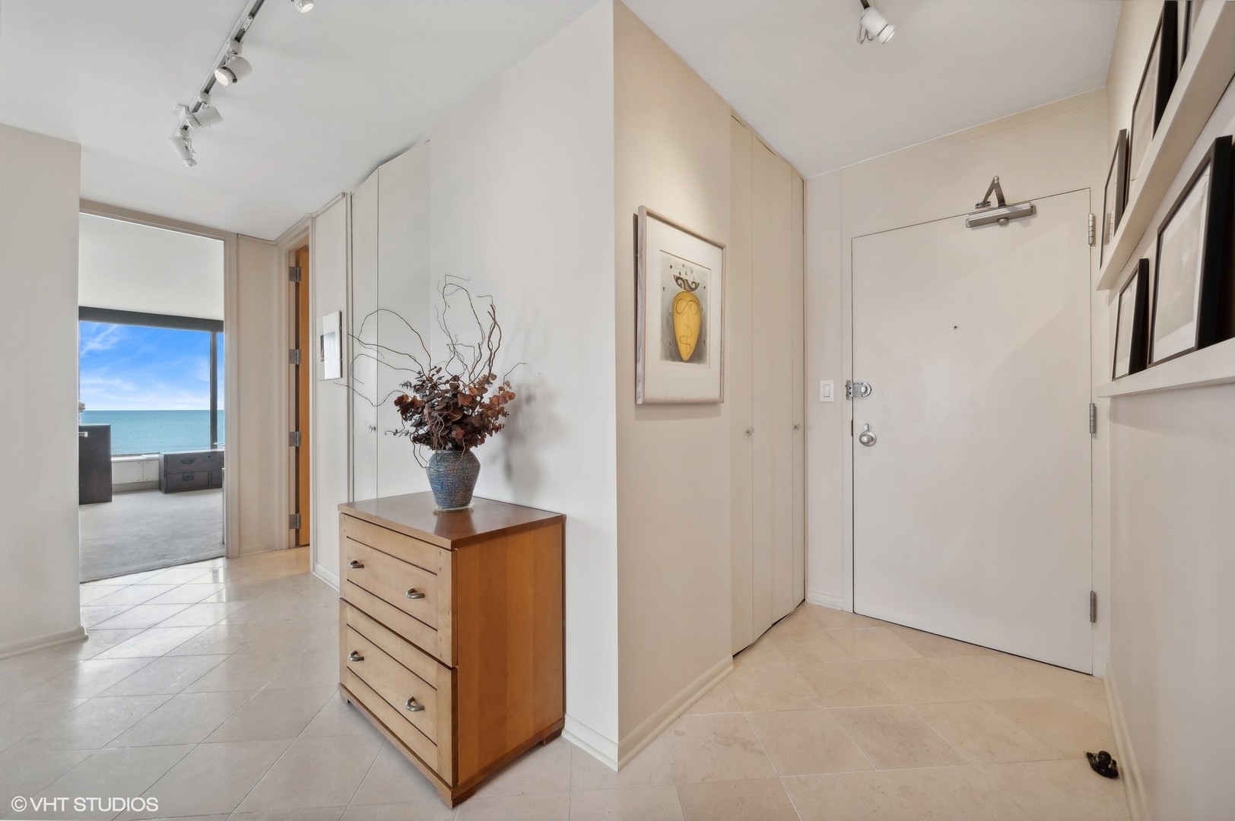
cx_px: 618
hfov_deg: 104.3
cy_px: 410
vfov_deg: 81.1
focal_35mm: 14
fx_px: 480
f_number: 9.5
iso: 200
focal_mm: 14
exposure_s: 1/10
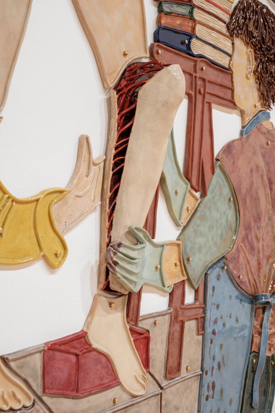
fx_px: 562
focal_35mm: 49
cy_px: 206
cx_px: 138
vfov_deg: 40.4
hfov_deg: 27.5
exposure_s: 2
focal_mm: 49
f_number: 9
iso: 64
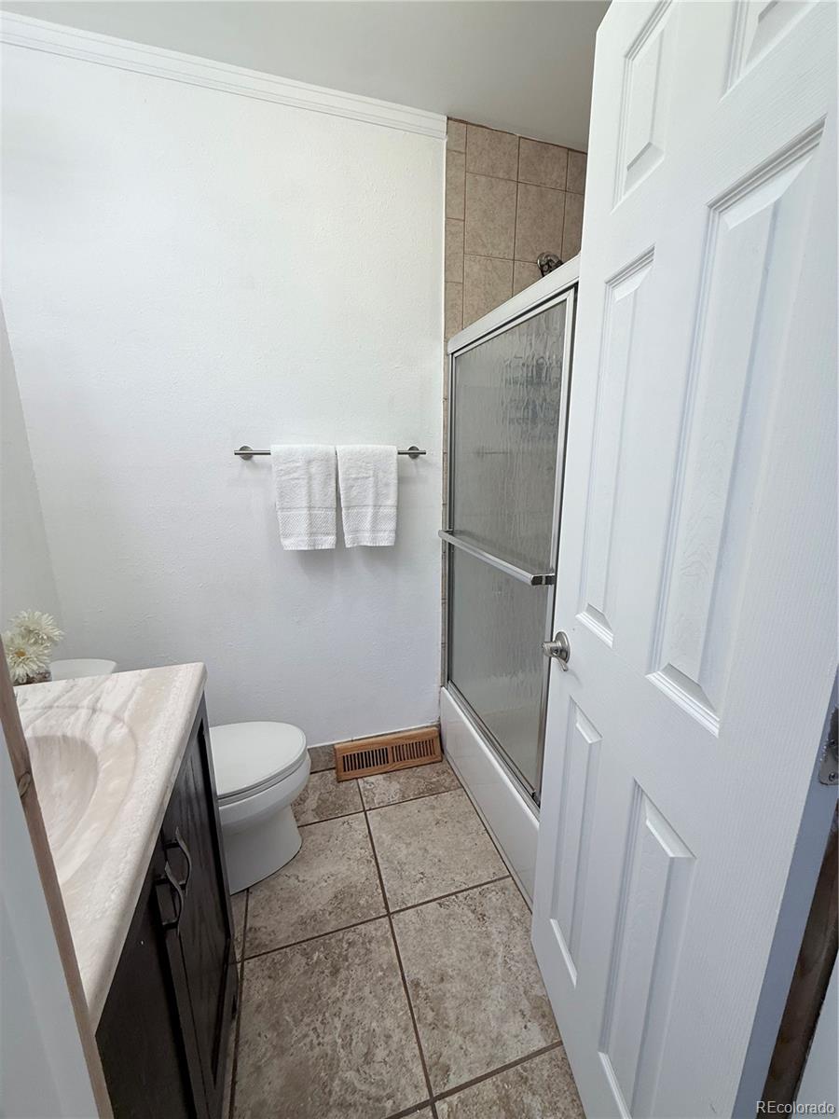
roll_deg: -1.0
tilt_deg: -12.4
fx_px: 452
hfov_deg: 85.7
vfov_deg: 102.1
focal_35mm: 14
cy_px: 560
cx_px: 420
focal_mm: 2.22
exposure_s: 1/120
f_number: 2.2
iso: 64
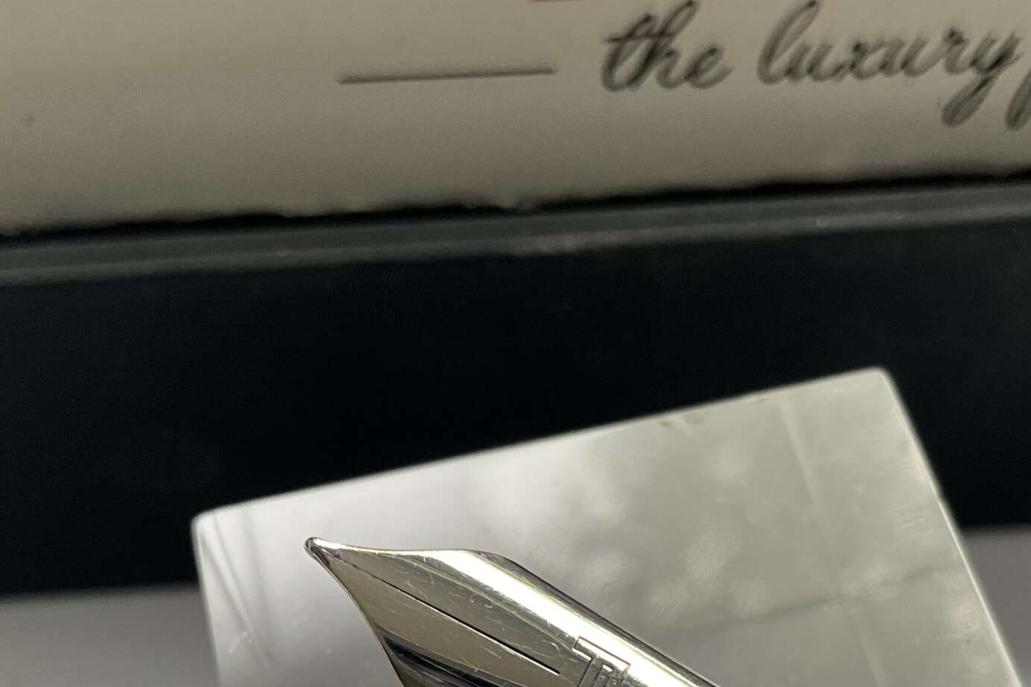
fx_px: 1603
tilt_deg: -61.3
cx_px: 669
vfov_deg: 23.2
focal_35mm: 56
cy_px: 683
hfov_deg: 35.4
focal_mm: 3
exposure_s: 1/122
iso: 25
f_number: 1.8
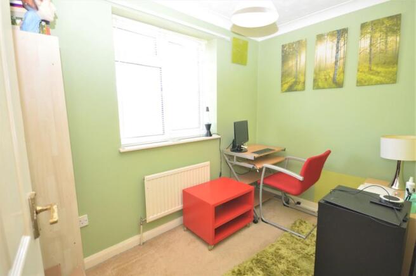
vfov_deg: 77.2
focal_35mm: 15
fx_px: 173
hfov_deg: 100.4
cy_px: 138
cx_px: 208
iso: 640
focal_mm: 10
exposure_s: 1/60
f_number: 4
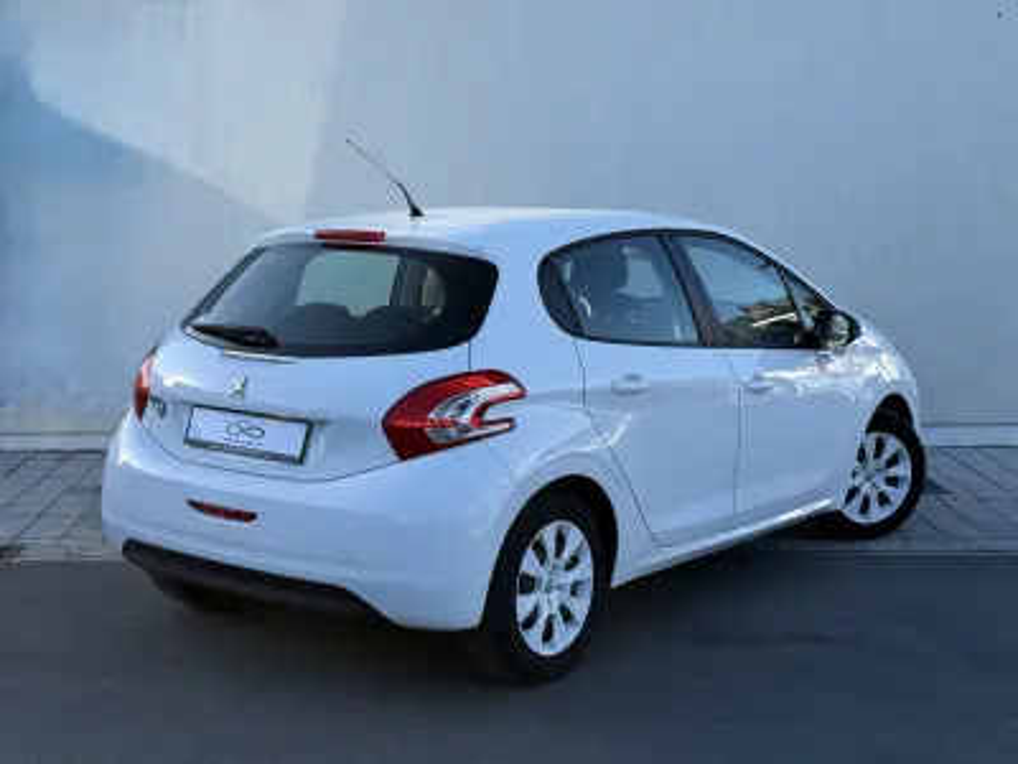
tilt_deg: -7.8
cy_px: 382
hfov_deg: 39.7
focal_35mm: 48
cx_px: 509
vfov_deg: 30.3
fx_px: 1412
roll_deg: -0.1
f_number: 1.78
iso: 64
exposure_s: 1/1222
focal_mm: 6.76
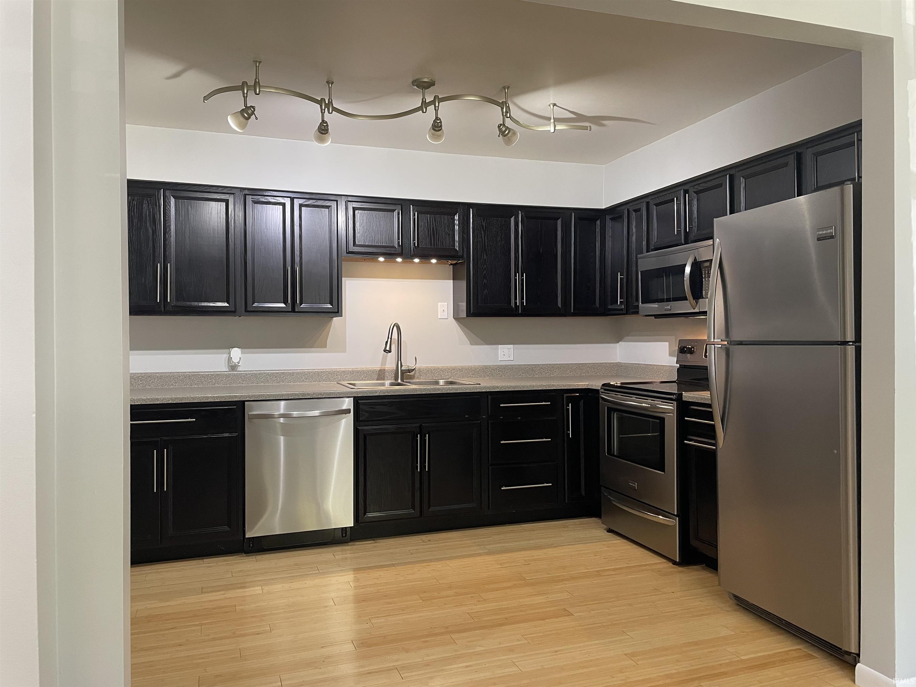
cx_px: 458
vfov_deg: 53.1
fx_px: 688
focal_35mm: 26
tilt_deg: -1.3
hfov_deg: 67.3
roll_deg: +1.5
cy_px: 344
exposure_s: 1/60
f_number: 1.6
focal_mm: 4.2
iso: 160
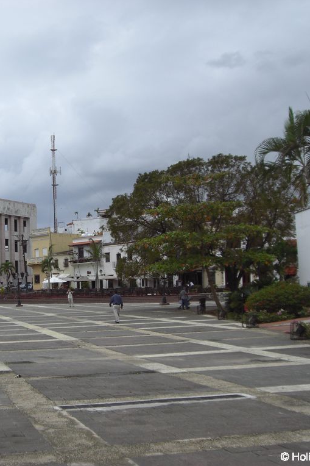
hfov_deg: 25.0
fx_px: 685
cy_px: 232
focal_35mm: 53
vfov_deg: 37.5
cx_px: 57
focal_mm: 6.2
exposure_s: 1/250
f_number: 8
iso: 64
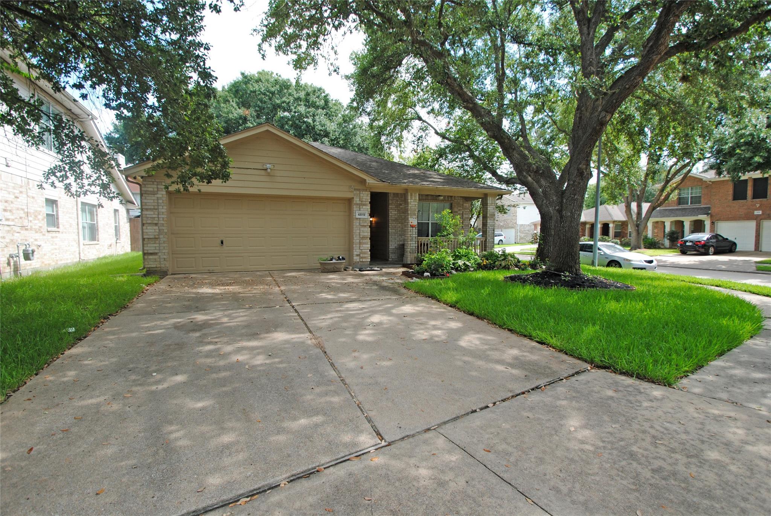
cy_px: 258
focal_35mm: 17
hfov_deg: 92.4
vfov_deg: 69.8
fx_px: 370
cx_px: 386
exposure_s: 1/200
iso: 100
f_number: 4.5
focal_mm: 11.5
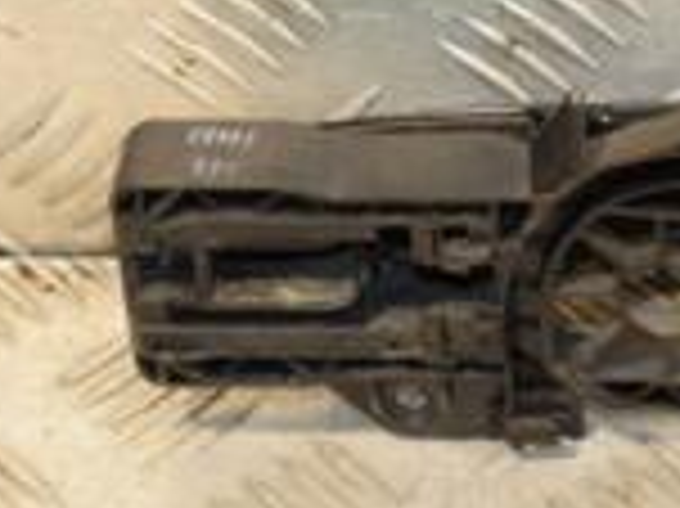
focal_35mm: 218
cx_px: 775
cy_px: -22
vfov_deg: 6.8
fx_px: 4279
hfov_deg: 9.0
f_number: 6.3
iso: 800
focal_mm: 38
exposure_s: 1/200
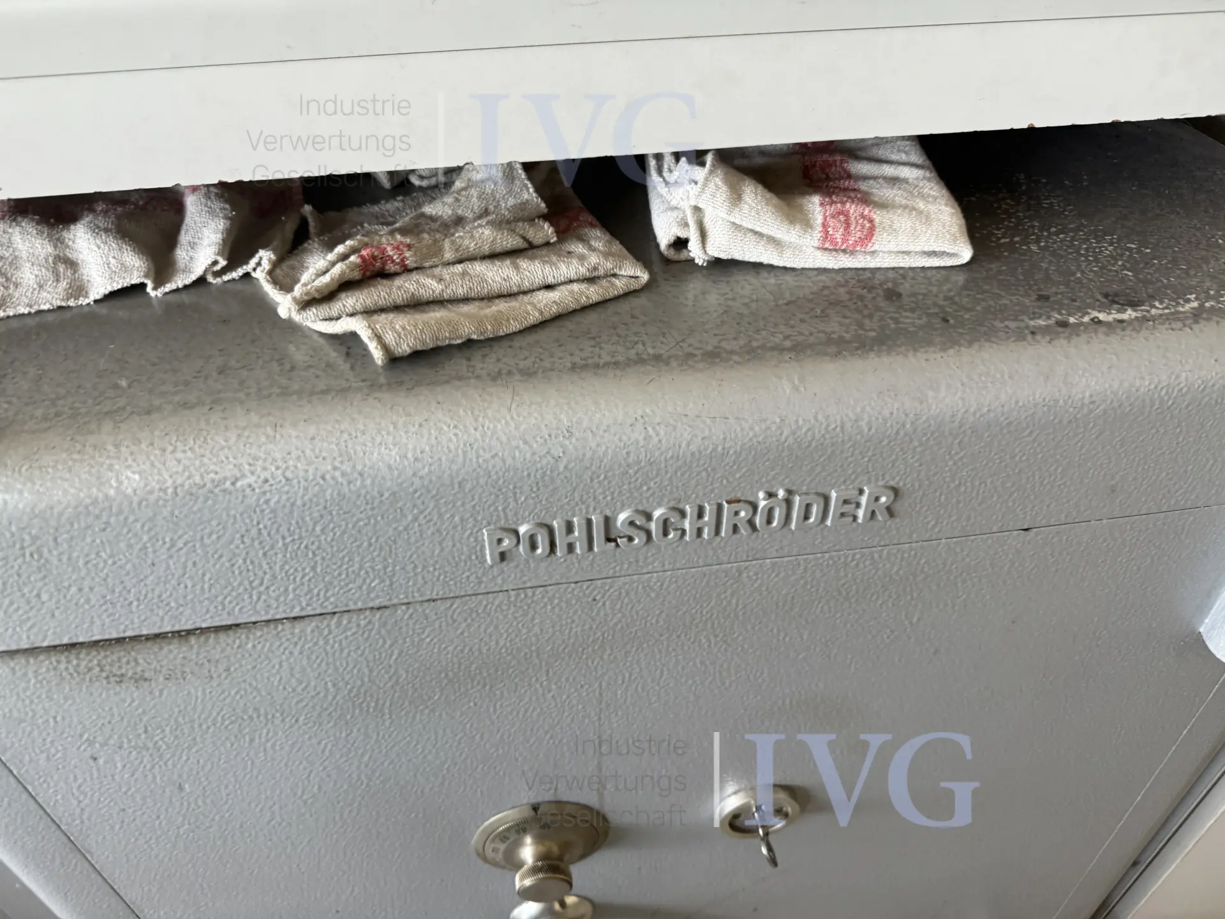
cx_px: 612
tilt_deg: -46.0
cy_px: 460
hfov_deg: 71.6
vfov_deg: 56.8
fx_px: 849
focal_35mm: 24
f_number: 1.78
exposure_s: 1/121
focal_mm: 6.76
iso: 200
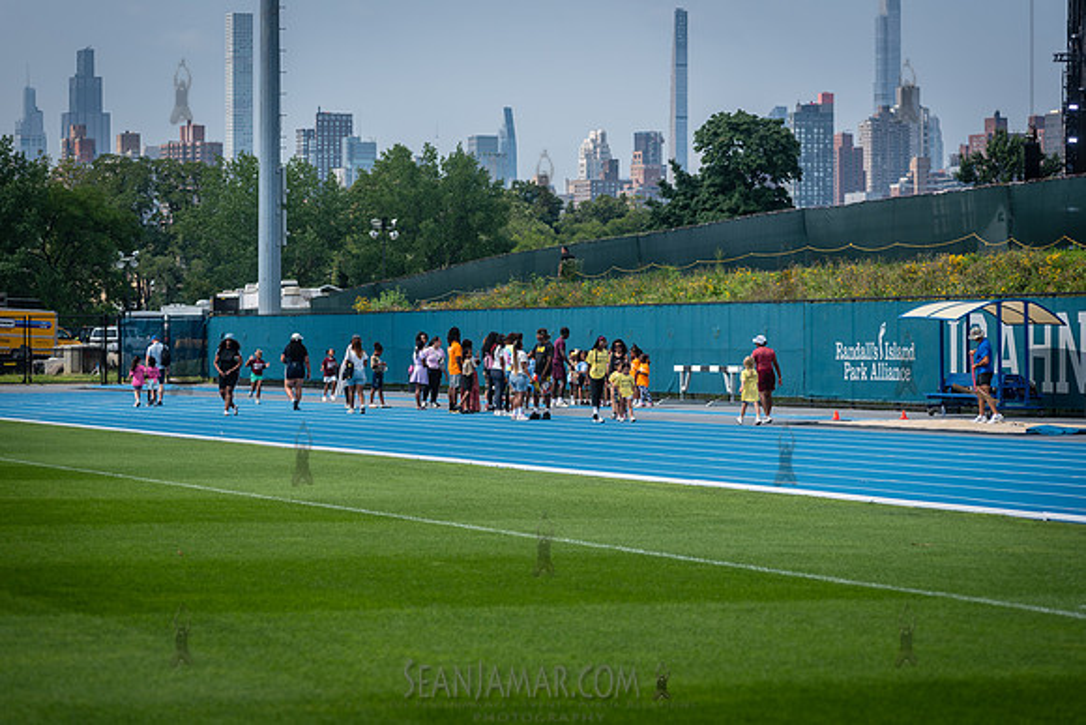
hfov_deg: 15.2
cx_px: 543
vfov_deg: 10.2
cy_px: 362
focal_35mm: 135
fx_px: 4073
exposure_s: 1/1600
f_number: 4
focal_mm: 135
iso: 160
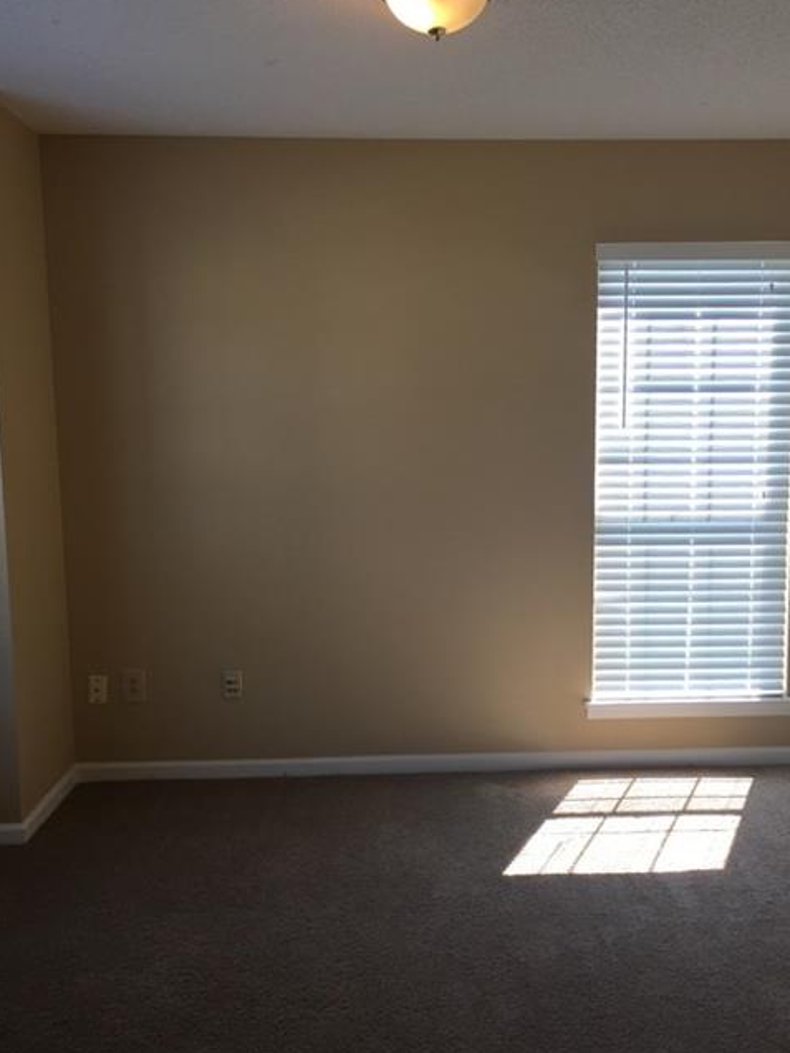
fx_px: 1065
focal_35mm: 35
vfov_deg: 52.6
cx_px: 446
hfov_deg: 40.6
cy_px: 558
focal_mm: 4.15
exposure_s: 1/120
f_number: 2.2
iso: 40
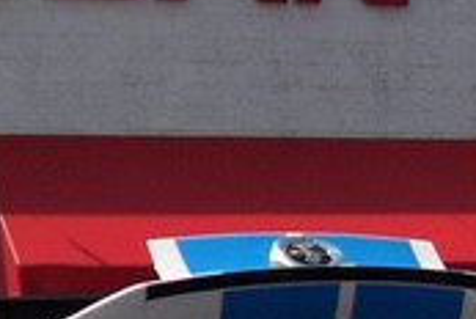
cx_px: 865
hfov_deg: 8.8
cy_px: 924
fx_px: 2967
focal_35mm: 224
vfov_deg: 5.8
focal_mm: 6.2
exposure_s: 1/250
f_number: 8.9
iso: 100
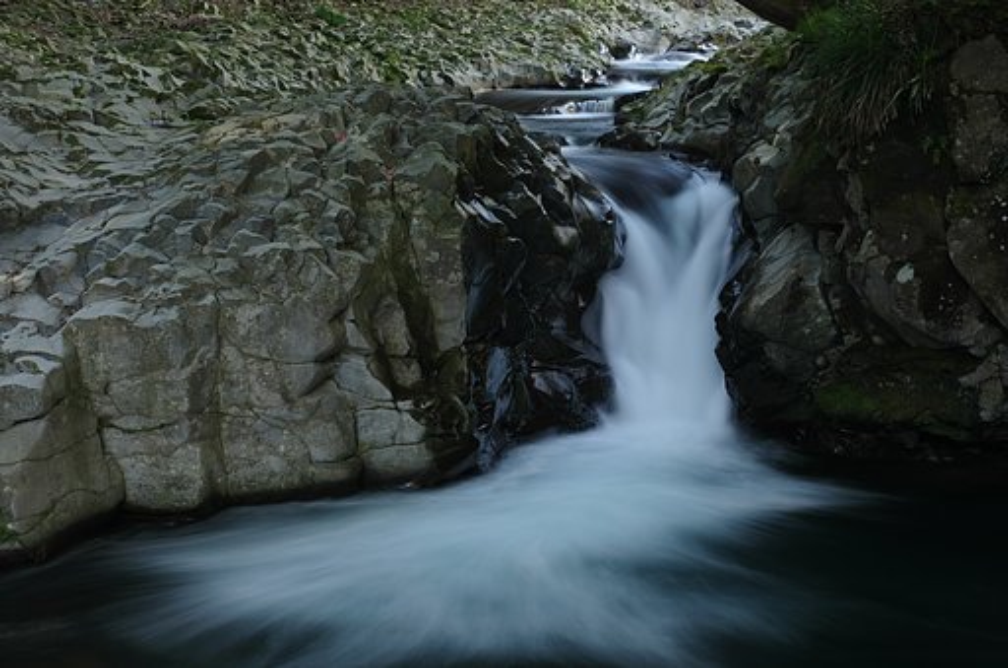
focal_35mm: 64
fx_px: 1788
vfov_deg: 21.1
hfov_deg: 31.5
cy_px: 334
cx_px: 504
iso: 100
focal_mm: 43
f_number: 11
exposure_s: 2
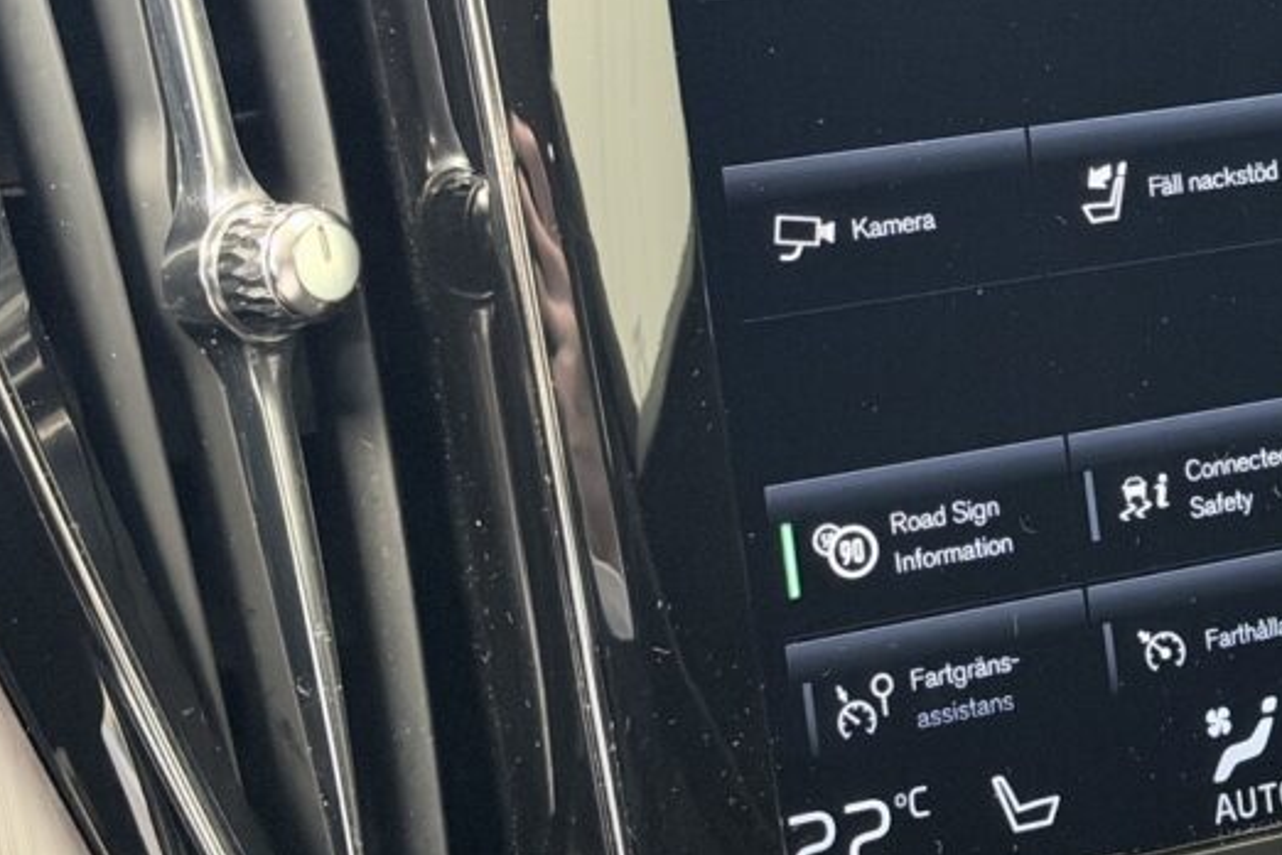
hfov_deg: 20.4
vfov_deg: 13.9
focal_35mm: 98
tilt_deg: -21.9
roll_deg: -2.8
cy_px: 256
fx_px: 3490
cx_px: 1157
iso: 640
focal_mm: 6.76
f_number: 1.78
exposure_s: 1/25
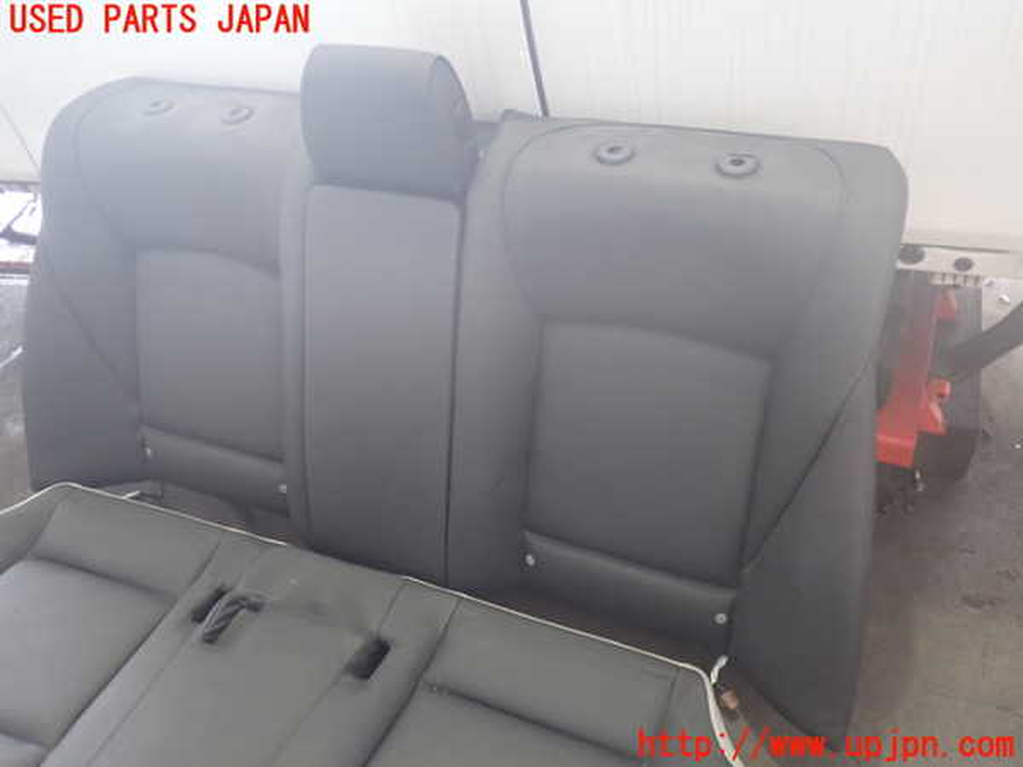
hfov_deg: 60.0
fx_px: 887
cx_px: 512
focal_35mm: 30
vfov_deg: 46.8
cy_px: 384
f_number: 2.3
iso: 250
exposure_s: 1/30
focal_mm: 5.4
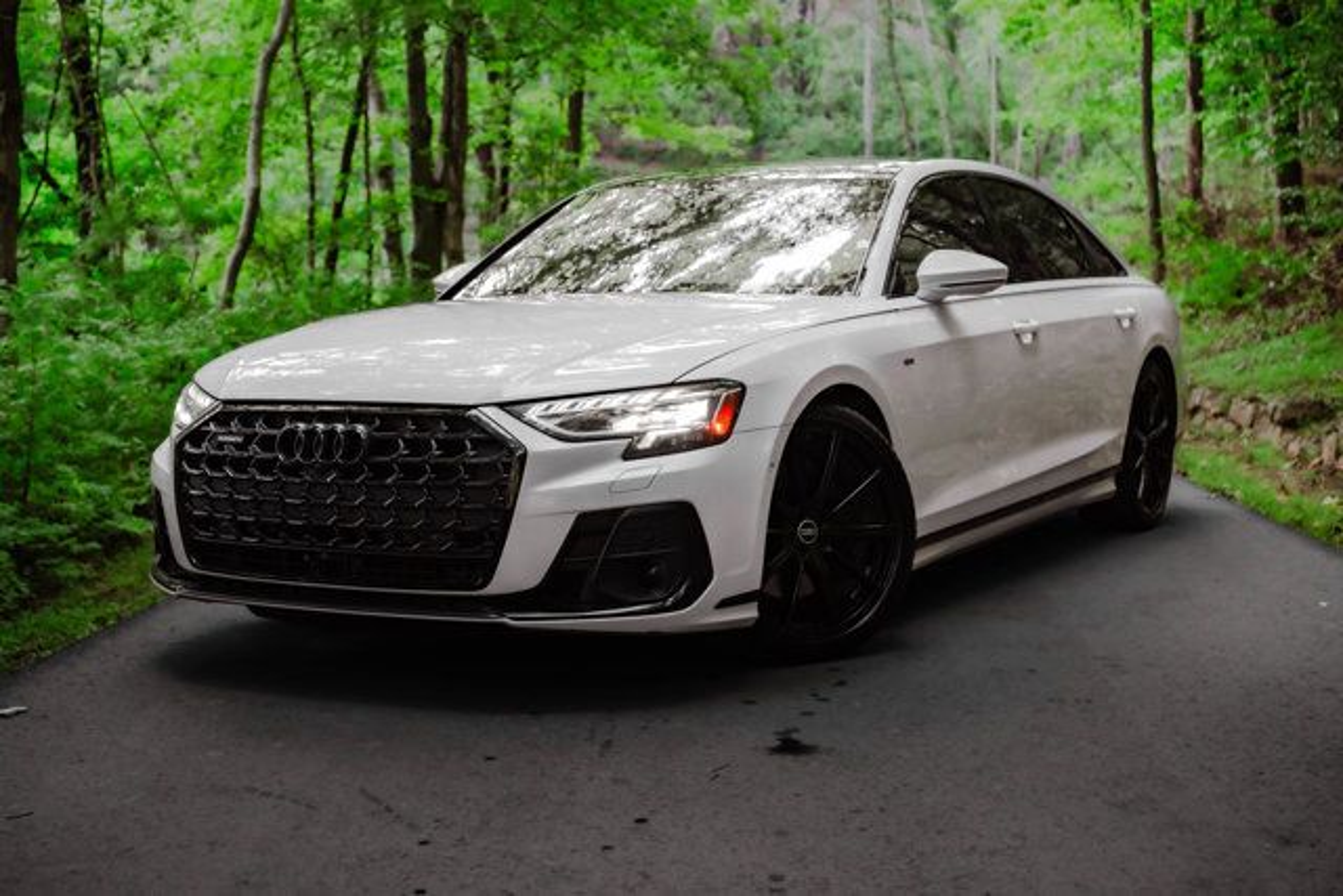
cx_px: 672
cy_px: 448
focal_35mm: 51
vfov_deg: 26.7
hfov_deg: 39.1
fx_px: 1889
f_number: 4
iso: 1000
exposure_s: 1/250
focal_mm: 48
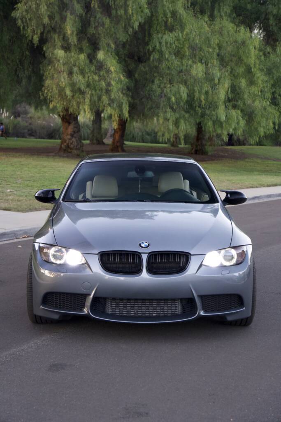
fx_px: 755
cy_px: 211
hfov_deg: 21.1
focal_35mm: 64
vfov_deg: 31.2
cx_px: 140
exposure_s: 1/250
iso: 1600
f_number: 3.2
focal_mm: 43
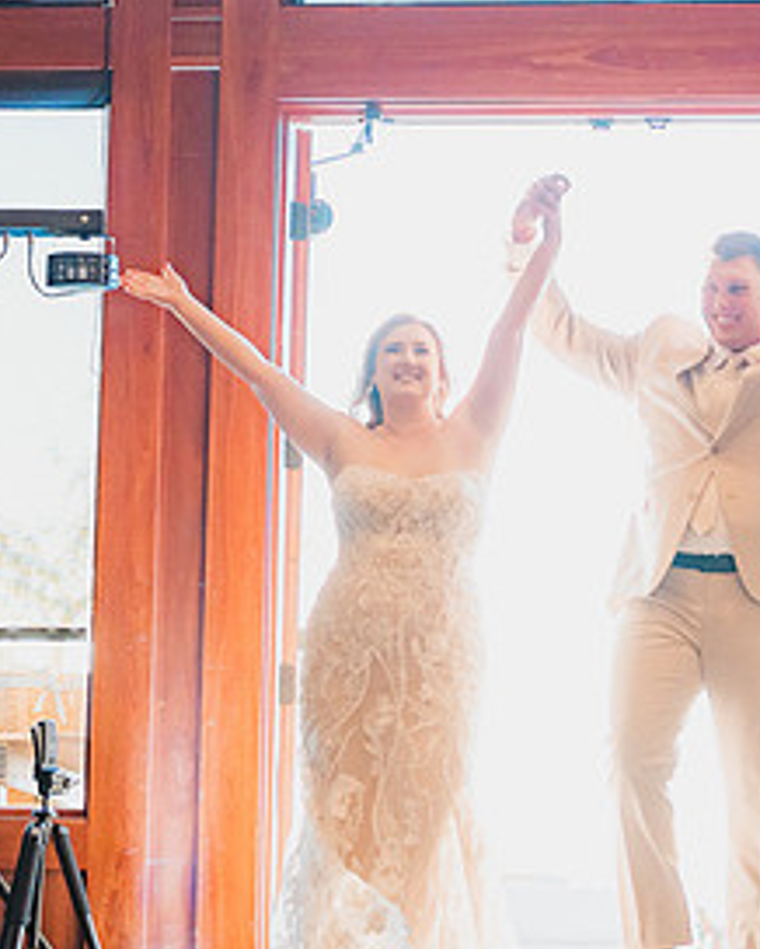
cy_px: 536
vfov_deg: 19.2
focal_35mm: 100
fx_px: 2808
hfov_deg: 15.4
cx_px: 540
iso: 1250
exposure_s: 1/3200
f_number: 1.4
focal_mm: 50
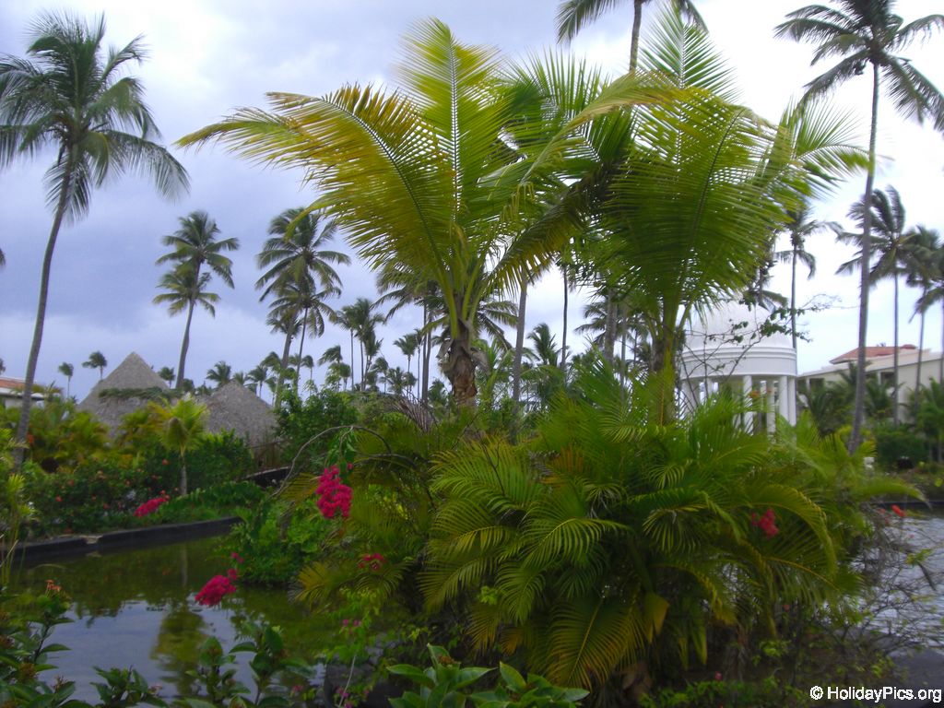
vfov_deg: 37.7
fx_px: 1036
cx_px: 472
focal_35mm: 38
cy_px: 354
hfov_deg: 49.0
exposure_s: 1/125
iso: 100
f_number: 8
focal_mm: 6.2
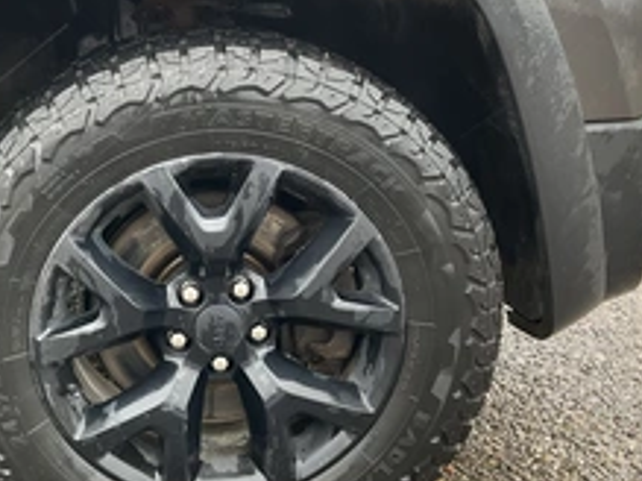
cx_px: 214
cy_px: 214
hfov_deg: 35.8
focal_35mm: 53
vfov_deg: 27.5
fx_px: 982
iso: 64
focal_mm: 3
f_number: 1.8
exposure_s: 1/85
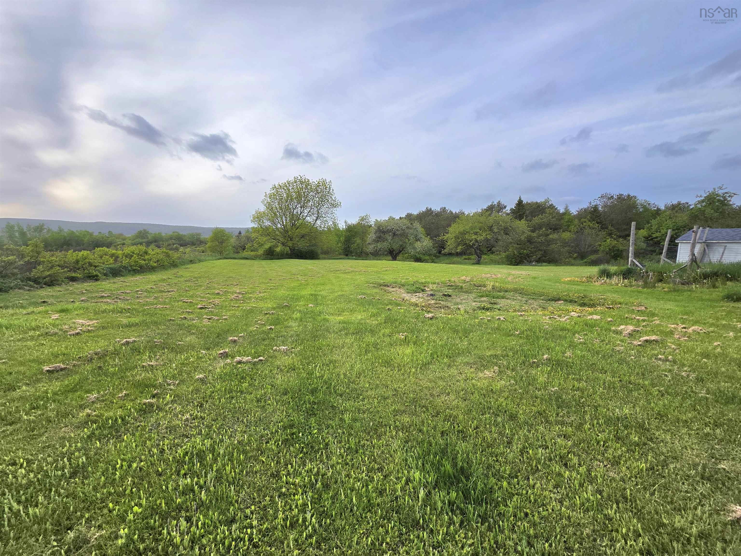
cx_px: 370
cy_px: 278
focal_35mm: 13
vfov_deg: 89.9
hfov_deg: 106.2
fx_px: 278
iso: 40
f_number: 1.9
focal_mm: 2.2
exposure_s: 1/1429
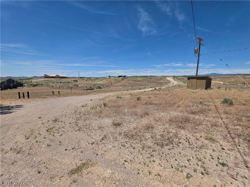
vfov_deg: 89.9
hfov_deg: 106.2
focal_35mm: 13
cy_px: 94
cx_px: 125
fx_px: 94
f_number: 1.9
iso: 32
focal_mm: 2.2
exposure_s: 1/2805
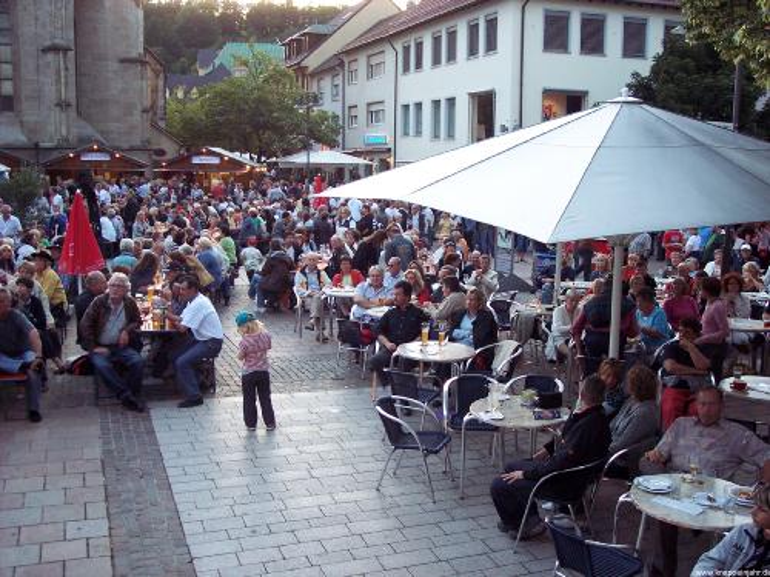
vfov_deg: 36.8
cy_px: 288
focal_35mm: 39
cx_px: 385
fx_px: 868
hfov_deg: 47.9
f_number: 3.4
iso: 140
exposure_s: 1/30
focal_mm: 8
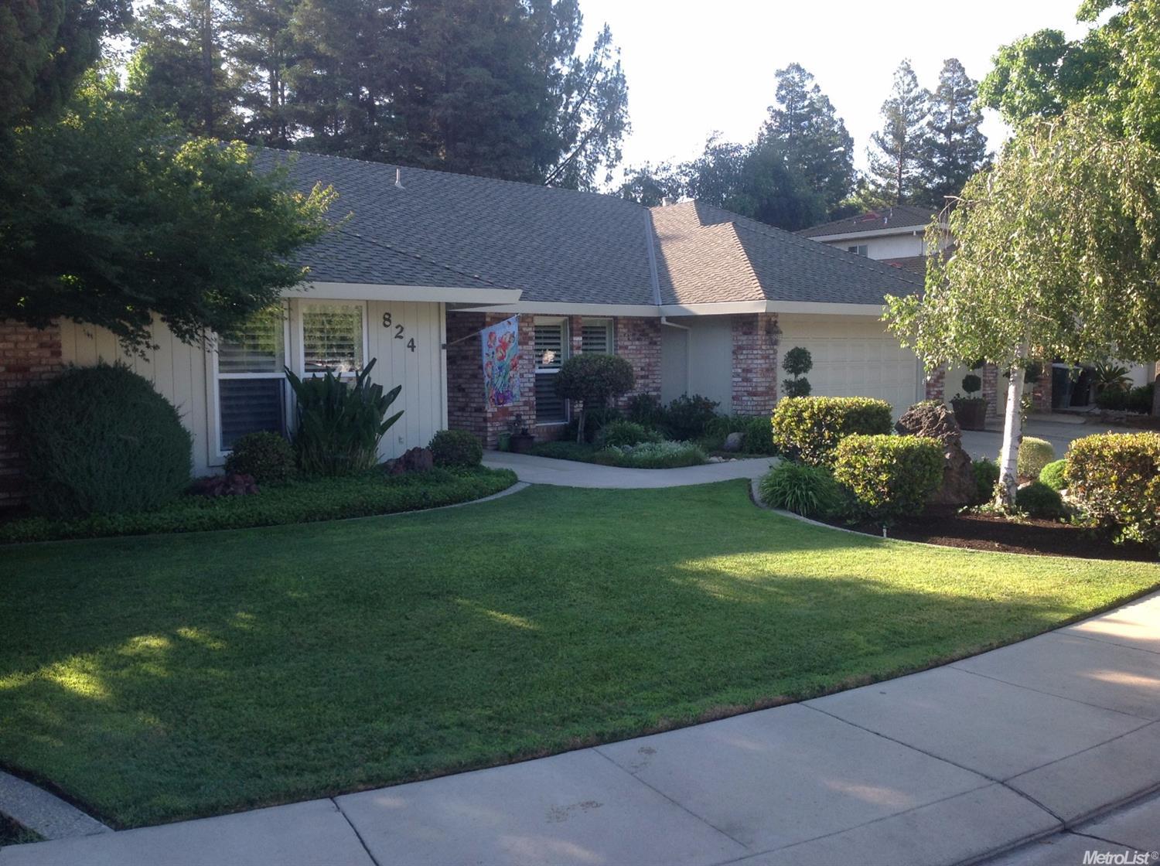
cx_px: 580
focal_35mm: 35
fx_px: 1171
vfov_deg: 40.6
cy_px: 433
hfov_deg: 52.7
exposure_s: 1/318
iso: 50
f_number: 2.4
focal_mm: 4.28
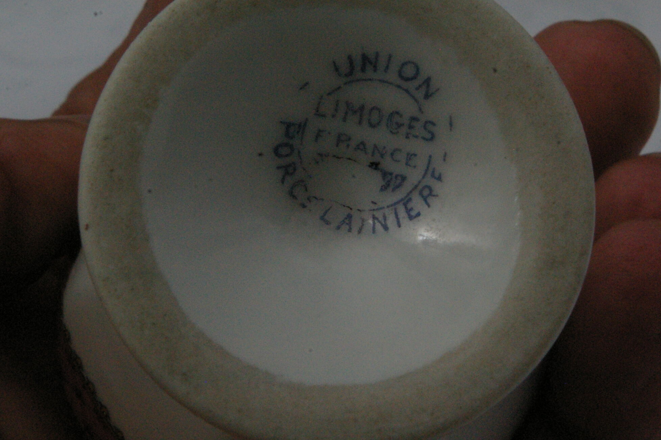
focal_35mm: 60
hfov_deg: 33.4
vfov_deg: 22.6
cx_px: 357
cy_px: 201
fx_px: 1101
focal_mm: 26
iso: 1600
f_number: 16
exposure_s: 1/1000
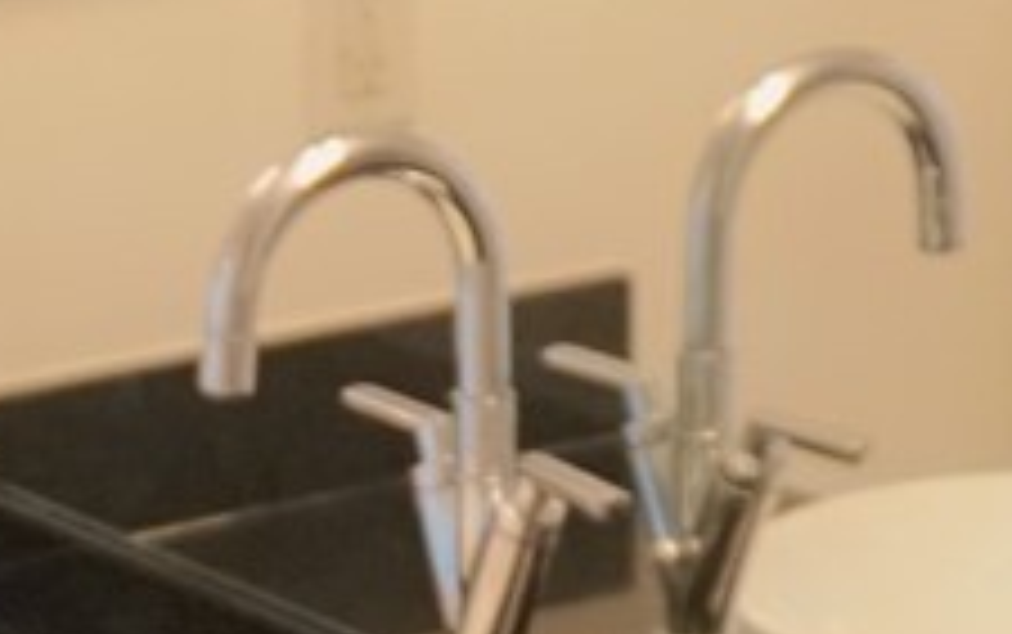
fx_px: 5405
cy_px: 1194
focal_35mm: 196
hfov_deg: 10.4
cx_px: -353
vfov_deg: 6.5
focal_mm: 17
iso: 1600
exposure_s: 1/250
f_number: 2.8
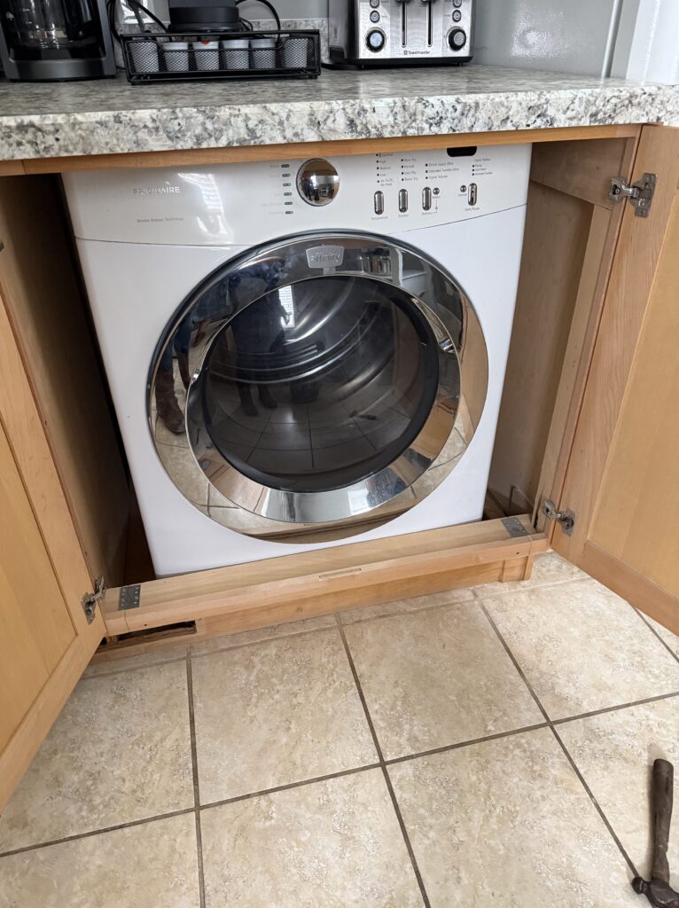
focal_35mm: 24
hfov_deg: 56.7
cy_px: 454
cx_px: 340
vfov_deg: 71.6
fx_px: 629
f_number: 1.78
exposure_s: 1/60
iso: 500
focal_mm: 6.76
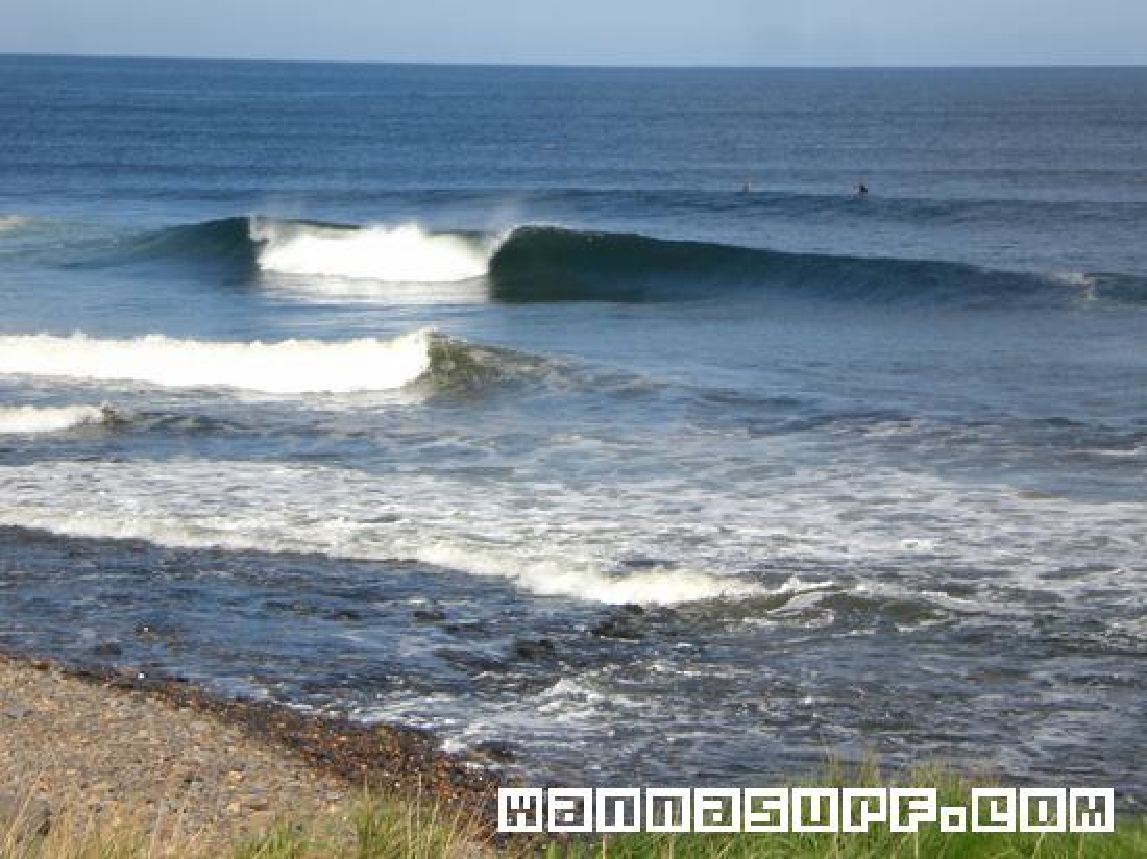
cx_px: 574
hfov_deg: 17.3
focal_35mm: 114
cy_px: 430
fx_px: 3776
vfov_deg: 13.0
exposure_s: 1/200
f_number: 8.4
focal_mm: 18.9
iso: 50
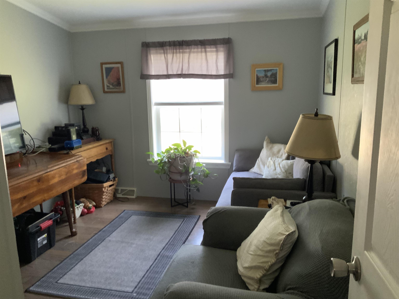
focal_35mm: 29
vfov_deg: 48.2
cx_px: 200
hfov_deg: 61.7
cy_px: 150
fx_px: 334
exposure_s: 1/60
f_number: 1.8
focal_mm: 3
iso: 250
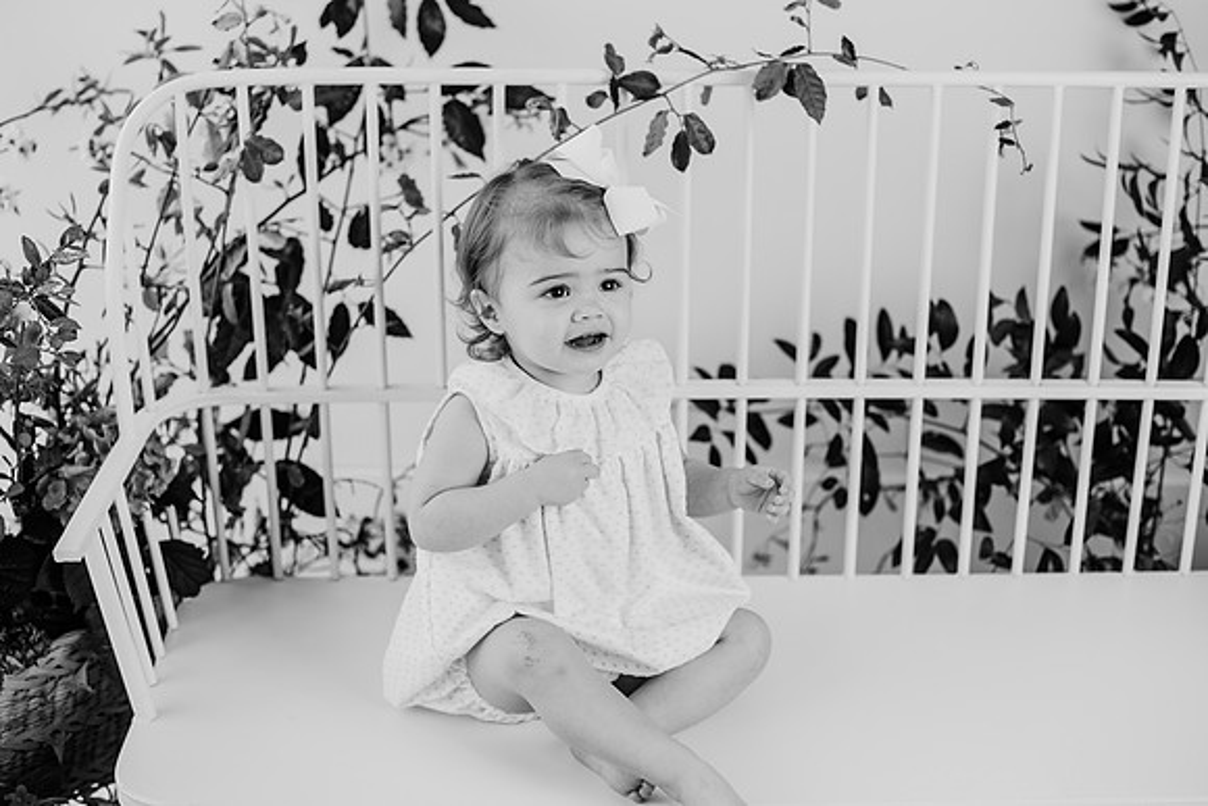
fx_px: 1766
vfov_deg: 25.7
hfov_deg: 37.8
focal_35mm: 53
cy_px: 404
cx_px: 586
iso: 125
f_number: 2.8
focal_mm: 50
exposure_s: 1/160
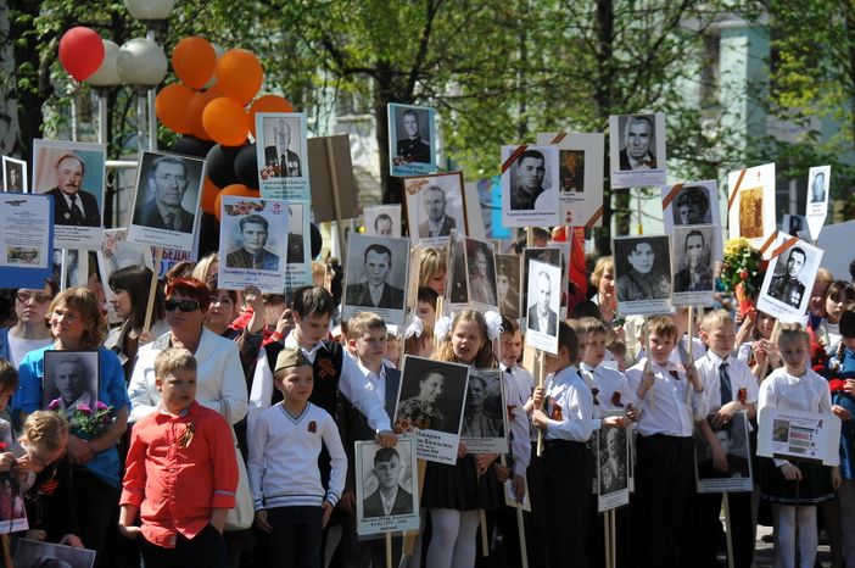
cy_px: 284
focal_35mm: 150
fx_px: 3558
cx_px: 428
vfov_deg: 9.1
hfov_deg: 13.7
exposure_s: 1/640
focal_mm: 100
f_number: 5.6
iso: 200
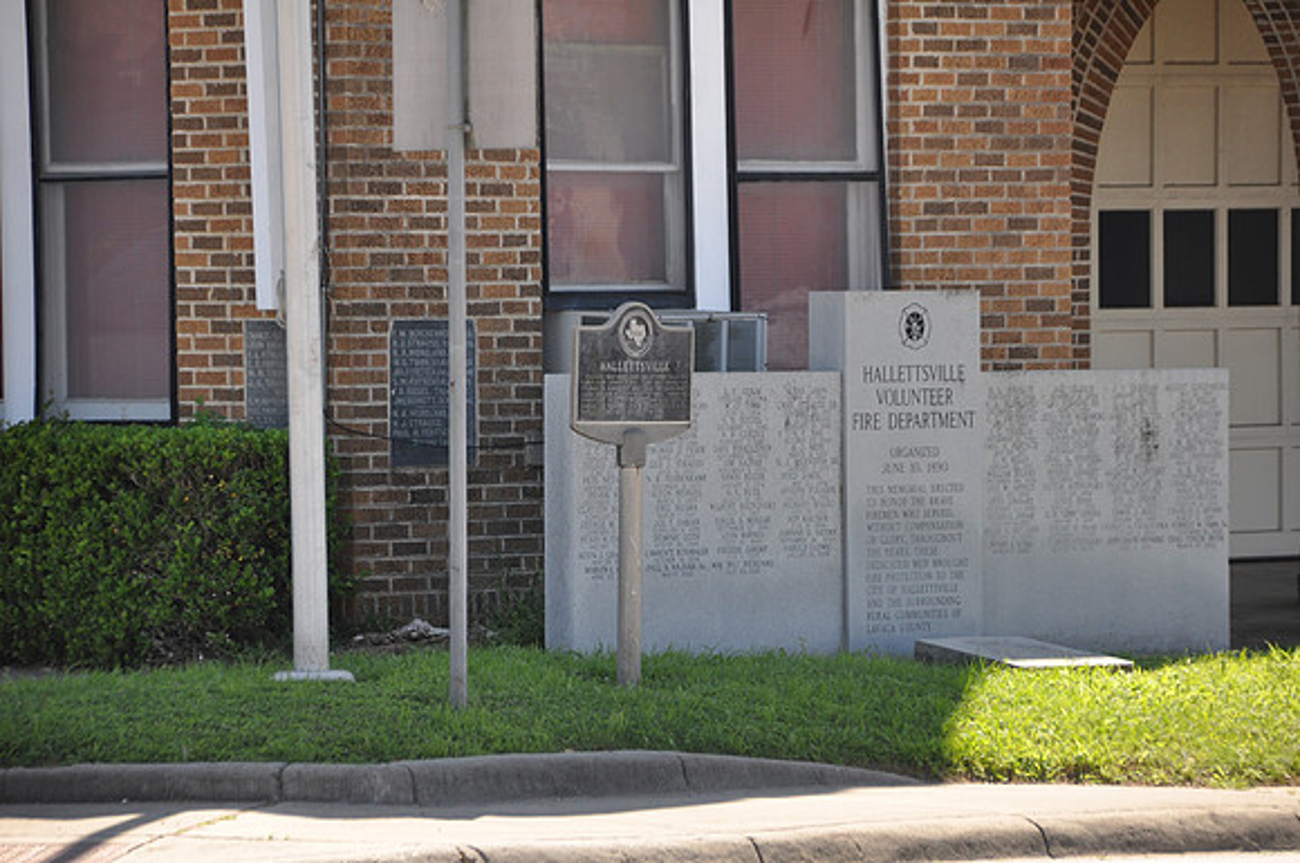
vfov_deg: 5.5
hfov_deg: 8.3
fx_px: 8925
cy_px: 432
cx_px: 650
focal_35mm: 248
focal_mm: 165
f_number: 6
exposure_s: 1/320
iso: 400
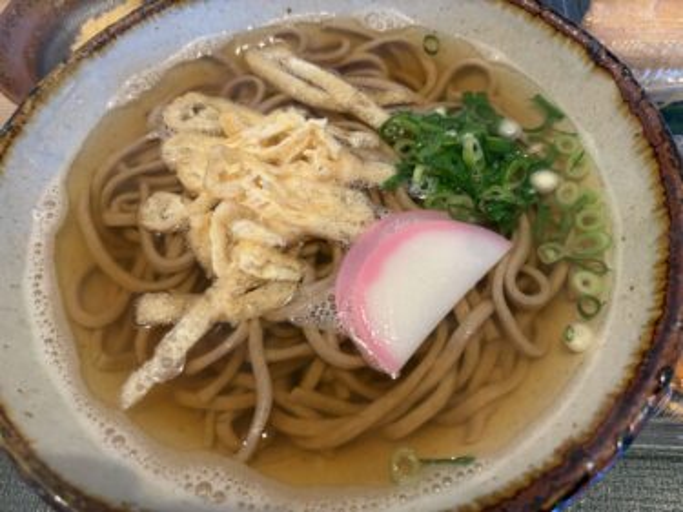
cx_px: 342
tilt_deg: -60.5
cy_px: 256
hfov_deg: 67.3
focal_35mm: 26
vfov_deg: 53.0
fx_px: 513
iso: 160
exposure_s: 1/60
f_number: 1.6
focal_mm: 5.96
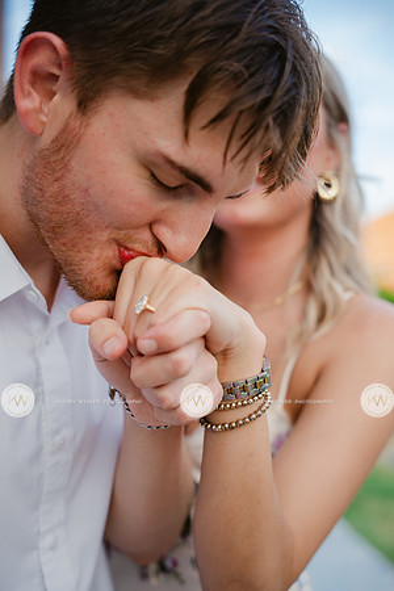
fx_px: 757
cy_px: 296
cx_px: 197
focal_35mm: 46
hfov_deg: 29.2
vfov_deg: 42.7
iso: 250
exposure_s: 1/250
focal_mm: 46.1
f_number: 2.8
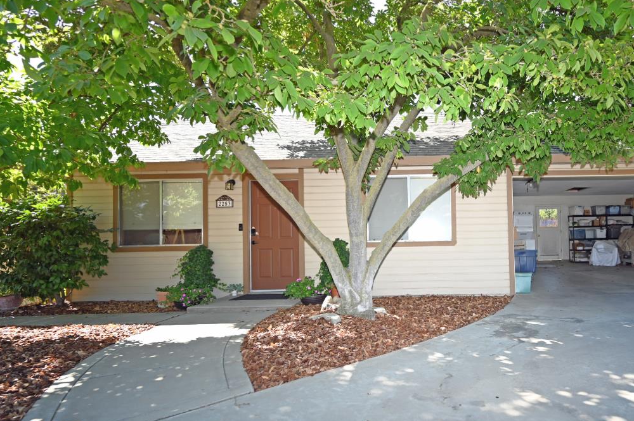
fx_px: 370
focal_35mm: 21
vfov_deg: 59.3
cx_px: 432
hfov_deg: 78.1
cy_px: 228
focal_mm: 14
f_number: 5
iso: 100
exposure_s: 1/100
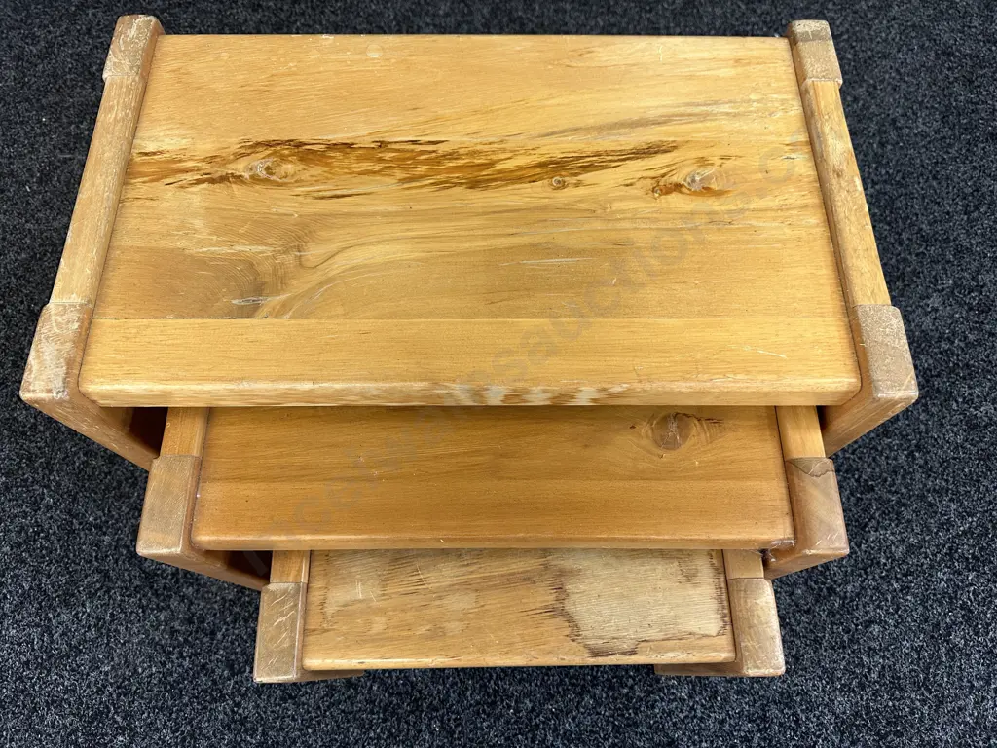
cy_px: 374
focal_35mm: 24
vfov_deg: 56.8
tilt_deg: -68.8
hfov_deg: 71.6
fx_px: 691
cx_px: 498
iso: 200
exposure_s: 1/50
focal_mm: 6.86
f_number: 1.78
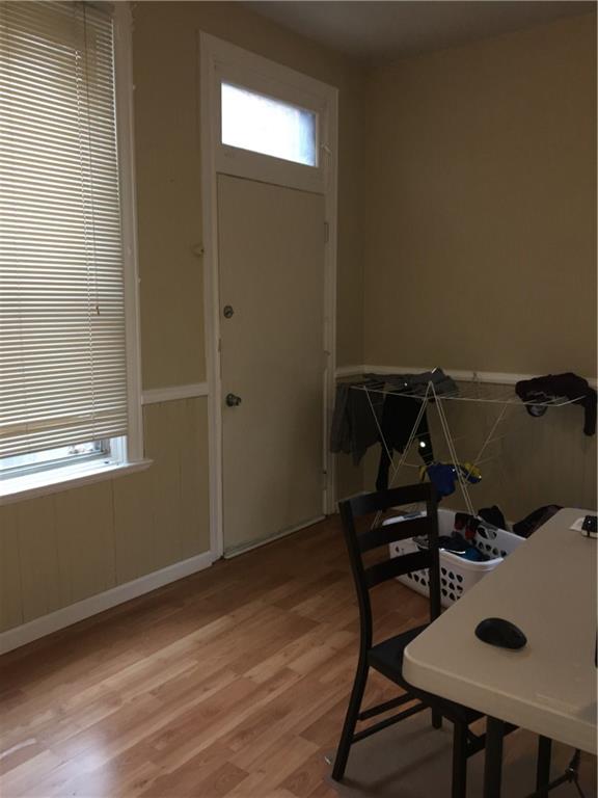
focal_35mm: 29
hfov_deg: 48.2
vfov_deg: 61.7
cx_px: 299
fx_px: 668
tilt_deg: -8.9
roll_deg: +0.0
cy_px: 399
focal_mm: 4.15
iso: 80
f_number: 2.2
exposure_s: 1/16
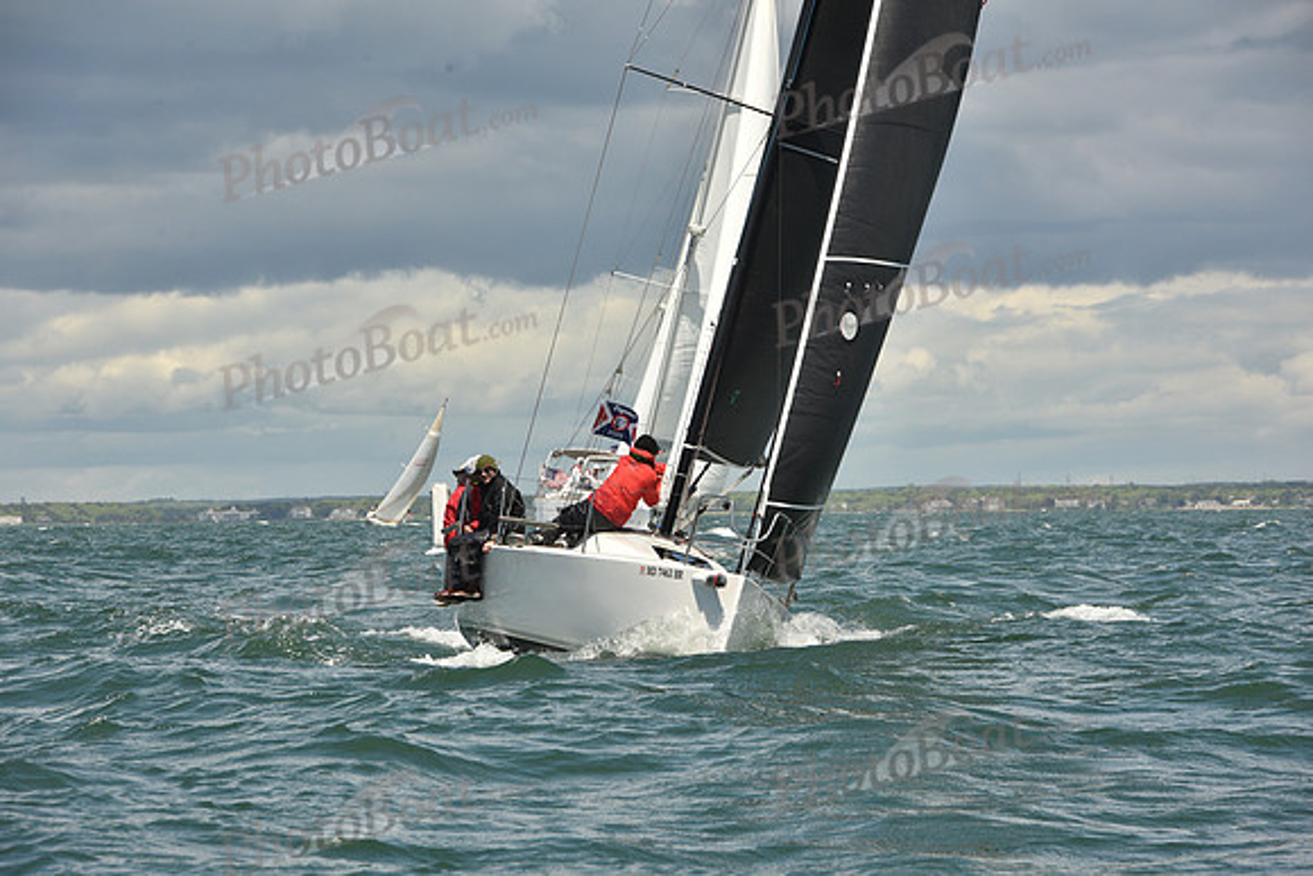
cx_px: 656
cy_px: 438
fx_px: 6931
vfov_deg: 7.2
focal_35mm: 190
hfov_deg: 10.8
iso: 320
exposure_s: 1/800
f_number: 11
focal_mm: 190
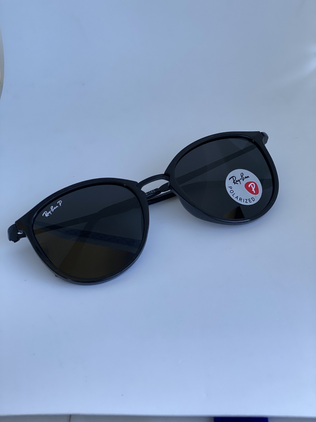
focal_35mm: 52
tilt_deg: -39.4
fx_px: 633
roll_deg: +2.0
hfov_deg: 28.0
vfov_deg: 36.8
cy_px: 211
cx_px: 158
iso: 80
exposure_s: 1/122
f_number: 2
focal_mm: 6
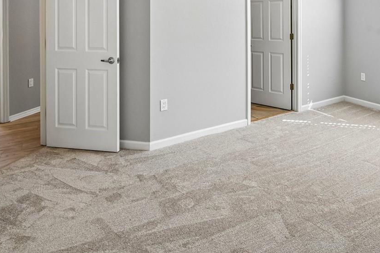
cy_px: 16
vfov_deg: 43.0
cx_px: 251
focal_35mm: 27
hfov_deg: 65.7
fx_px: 285
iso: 400
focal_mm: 14
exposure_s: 1/125
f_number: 8
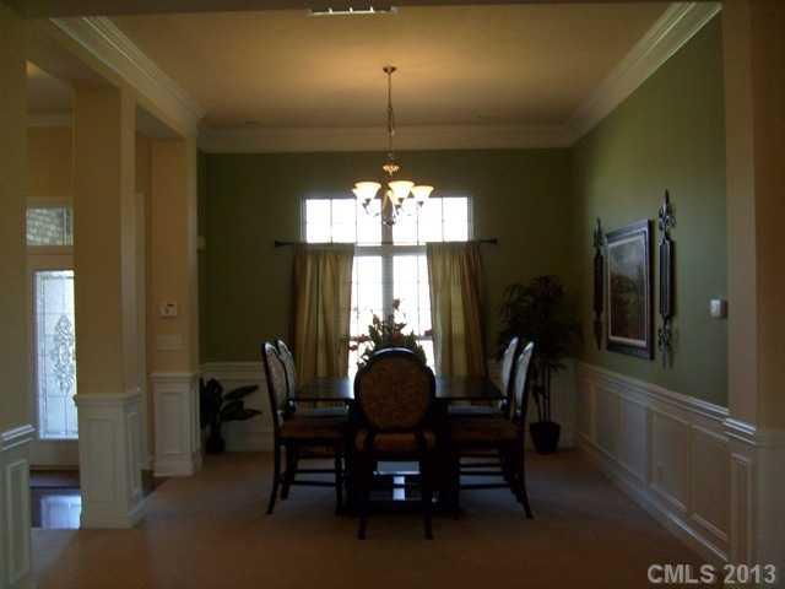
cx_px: 392
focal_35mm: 35
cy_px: 294
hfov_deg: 52.6
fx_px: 794
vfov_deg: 40.7
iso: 100
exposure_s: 1/45
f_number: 2.8
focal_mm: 5.8
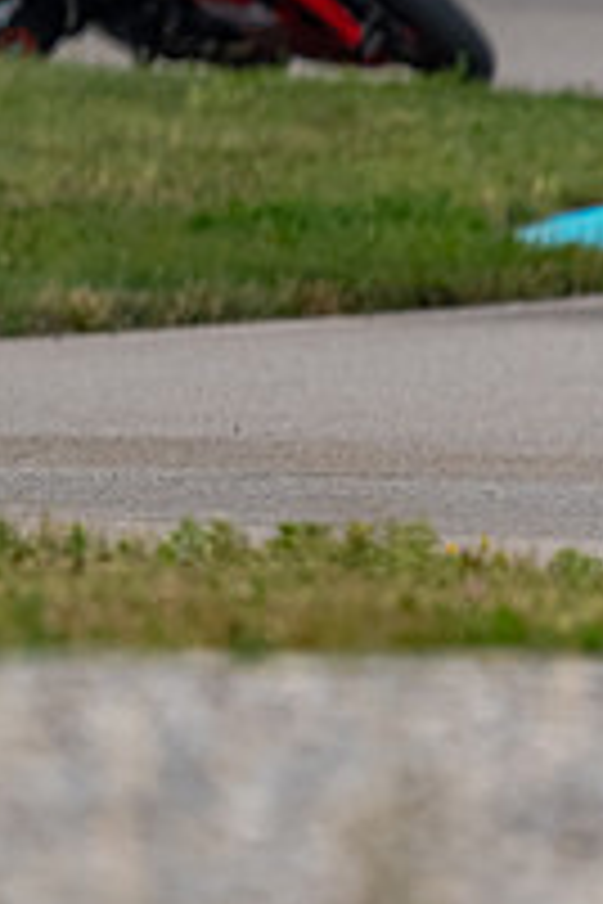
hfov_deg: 0.5
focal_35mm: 2691
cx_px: 1307
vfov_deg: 0.8
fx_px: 67606
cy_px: 296
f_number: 6.3
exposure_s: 1/1250
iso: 800
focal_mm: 600
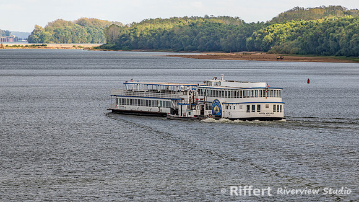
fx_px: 3601
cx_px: 187
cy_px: 101
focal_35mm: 378
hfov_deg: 5.7
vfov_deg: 3.2
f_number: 8
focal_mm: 300
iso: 64
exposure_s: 1/250
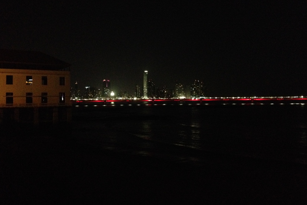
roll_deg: +0.9
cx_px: 154
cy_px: 89
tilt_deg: -0.4
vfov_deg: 35.9
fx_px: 315
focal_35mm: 37
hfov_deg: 51.9
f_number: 2.4
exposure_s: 1/15
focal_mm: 4.28
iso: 800
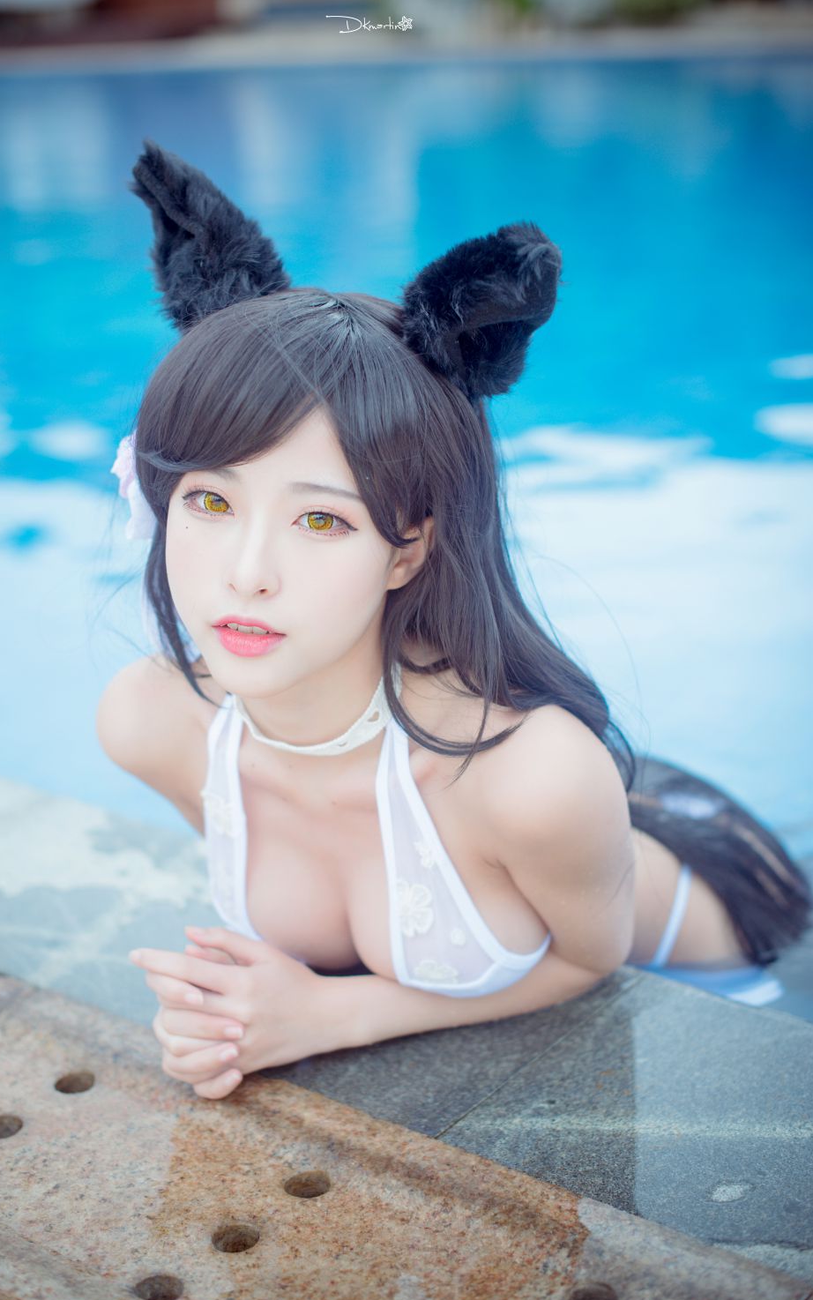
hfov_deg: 24.9
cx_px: 372
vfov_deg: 38.9
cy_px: 648
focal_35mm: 52
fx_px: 1842
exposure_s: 1/800
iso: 200
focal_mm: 50
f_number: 2.2
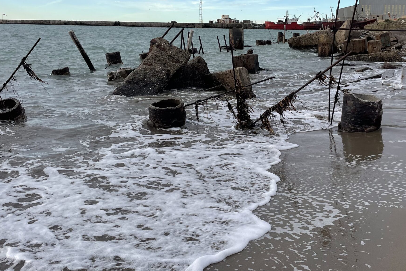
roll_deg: -0.8
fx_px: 451
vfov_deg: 33.1
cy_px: 93
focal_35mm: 40
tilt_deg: -8.7
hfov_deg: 48.2
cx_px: 243
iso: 32
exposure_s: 1/1553
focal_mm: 4.2
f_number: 1.6
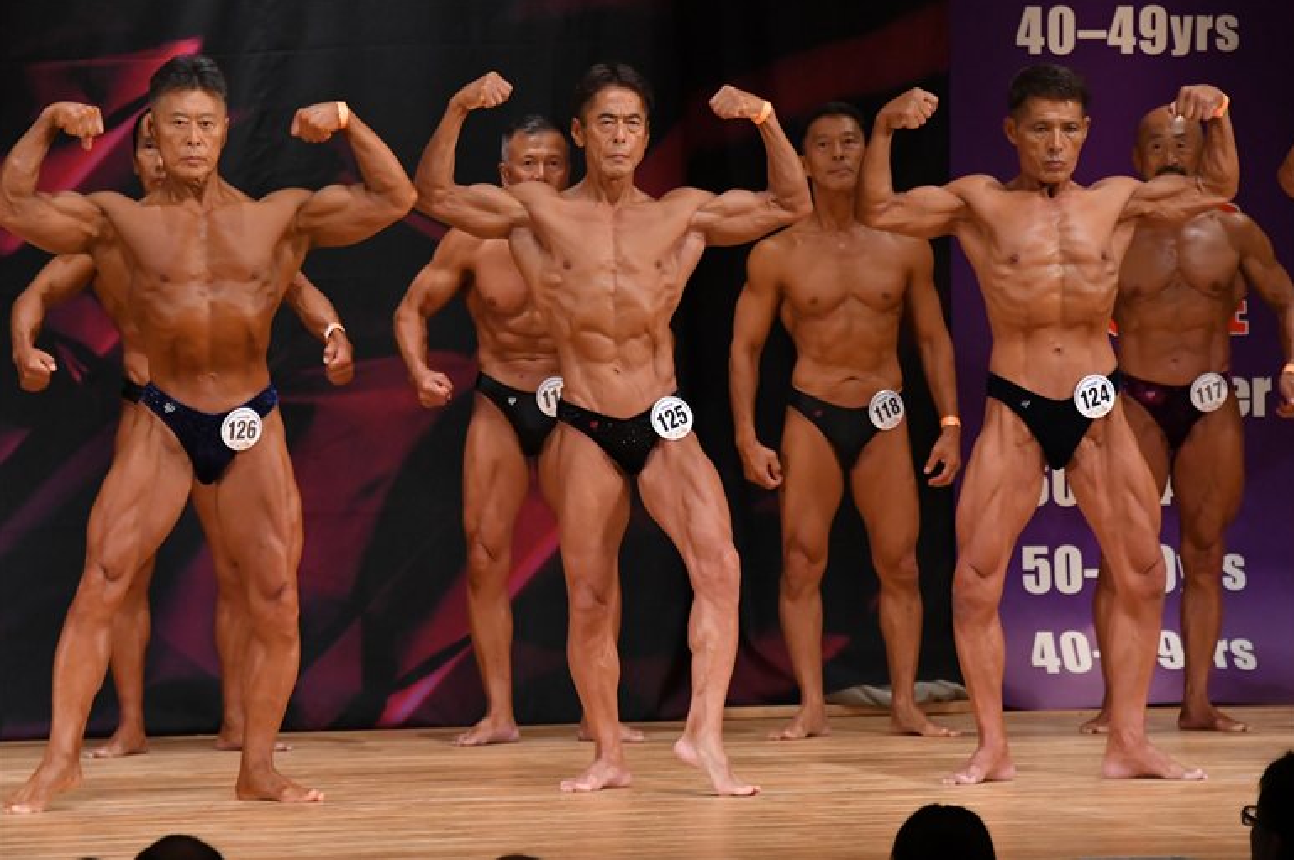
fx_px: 10307
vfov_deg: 4.8
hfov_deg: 7.2
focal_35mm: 287
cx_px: 650
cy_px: 428
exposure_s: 1/400
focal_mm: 190
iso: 4000
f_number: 5.6
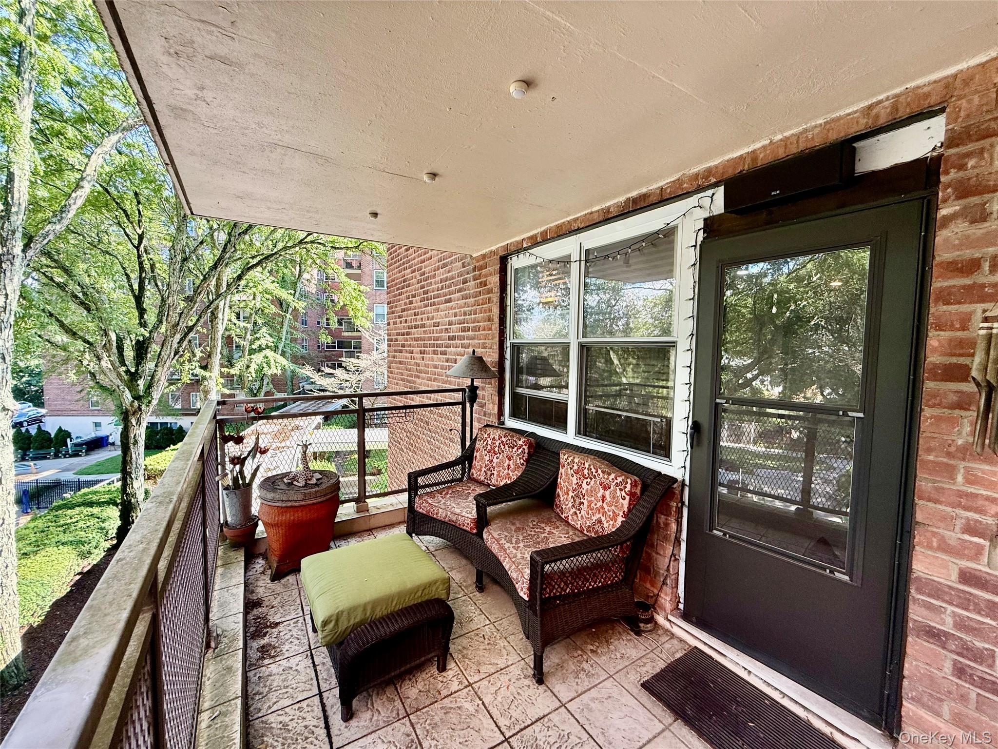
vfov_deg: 85.7
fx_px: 404
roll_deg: -0.8
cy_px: 374
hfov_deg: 102.1
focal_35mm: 14
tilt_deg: -4.1
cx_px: 499
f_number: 2.2
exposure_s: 1/99
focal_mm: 2.22
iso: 80
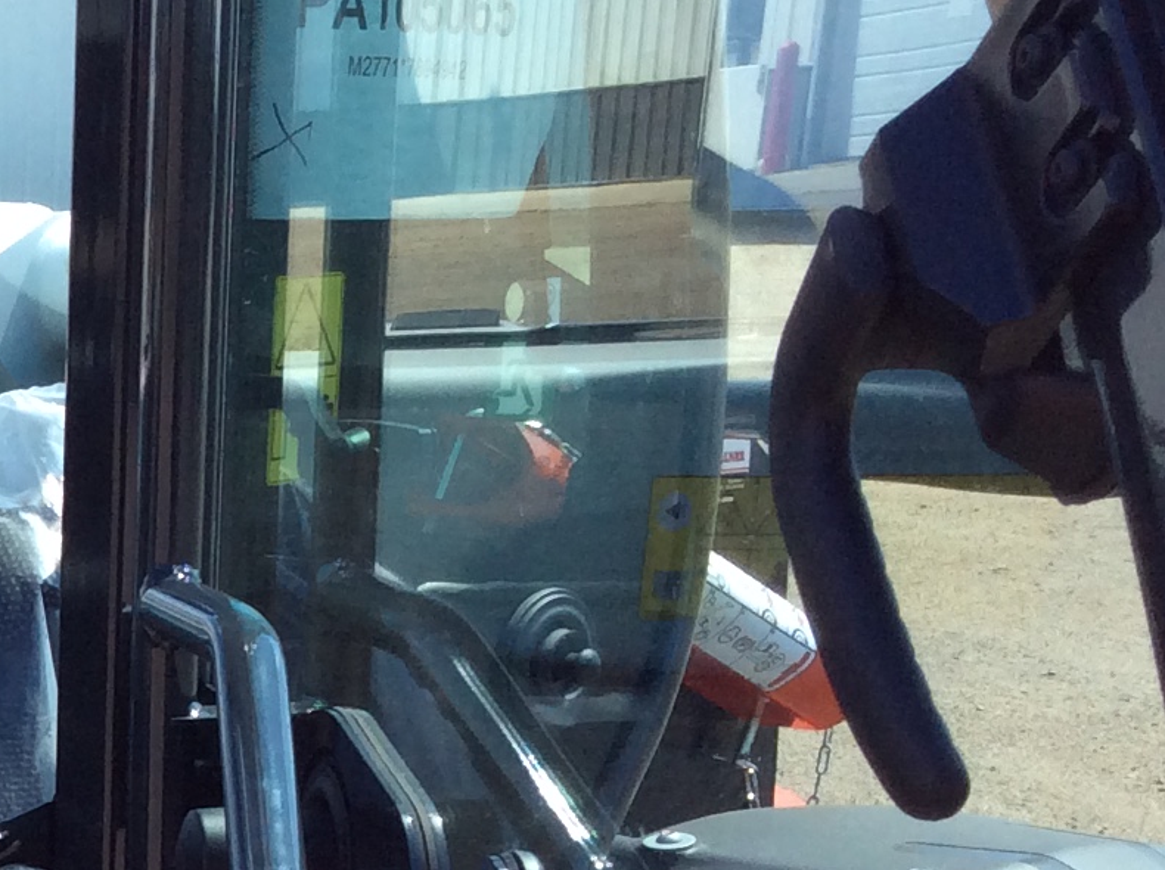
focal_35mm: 105
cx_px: -650
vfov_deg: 13.7
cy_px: 1025
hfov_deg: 16.8
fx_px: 3528
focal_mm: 3.3
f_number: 2.4
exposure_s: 1/469
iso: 32
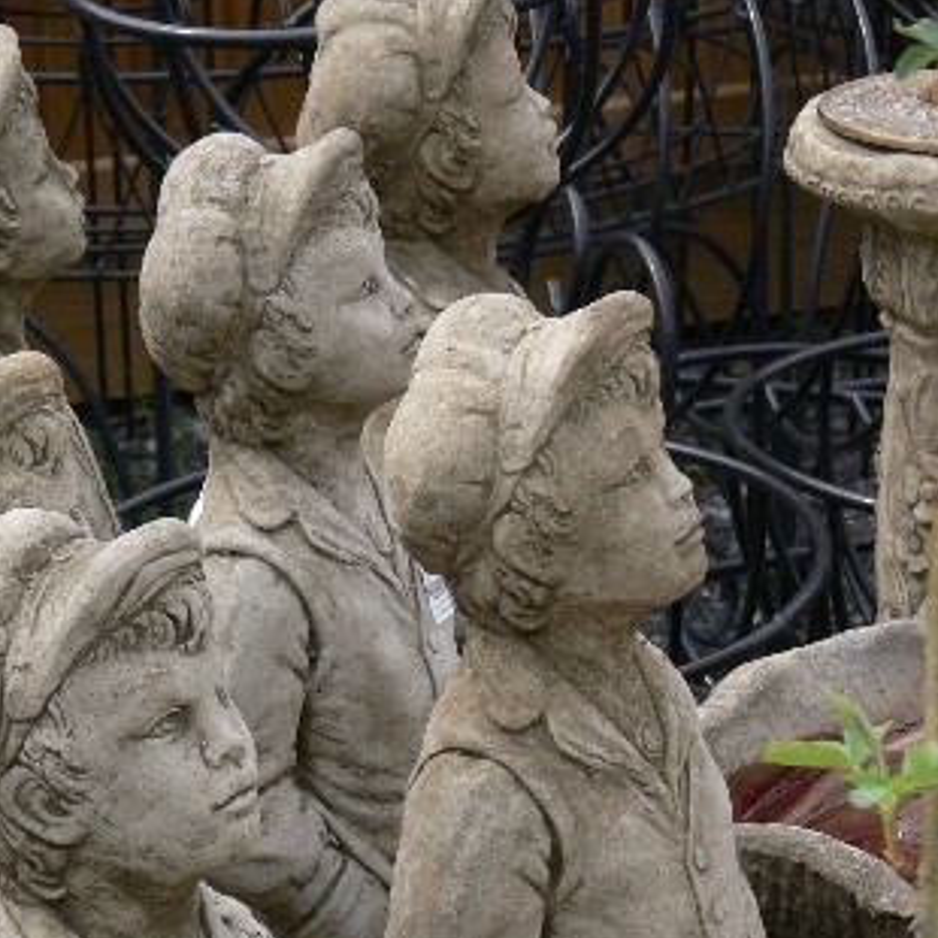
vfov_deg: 9.2
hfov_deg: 9.2
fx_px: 5825
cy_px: 572
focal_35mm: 190
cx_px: 118
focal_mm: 22
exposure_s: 1/160
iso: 80
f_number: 5.6
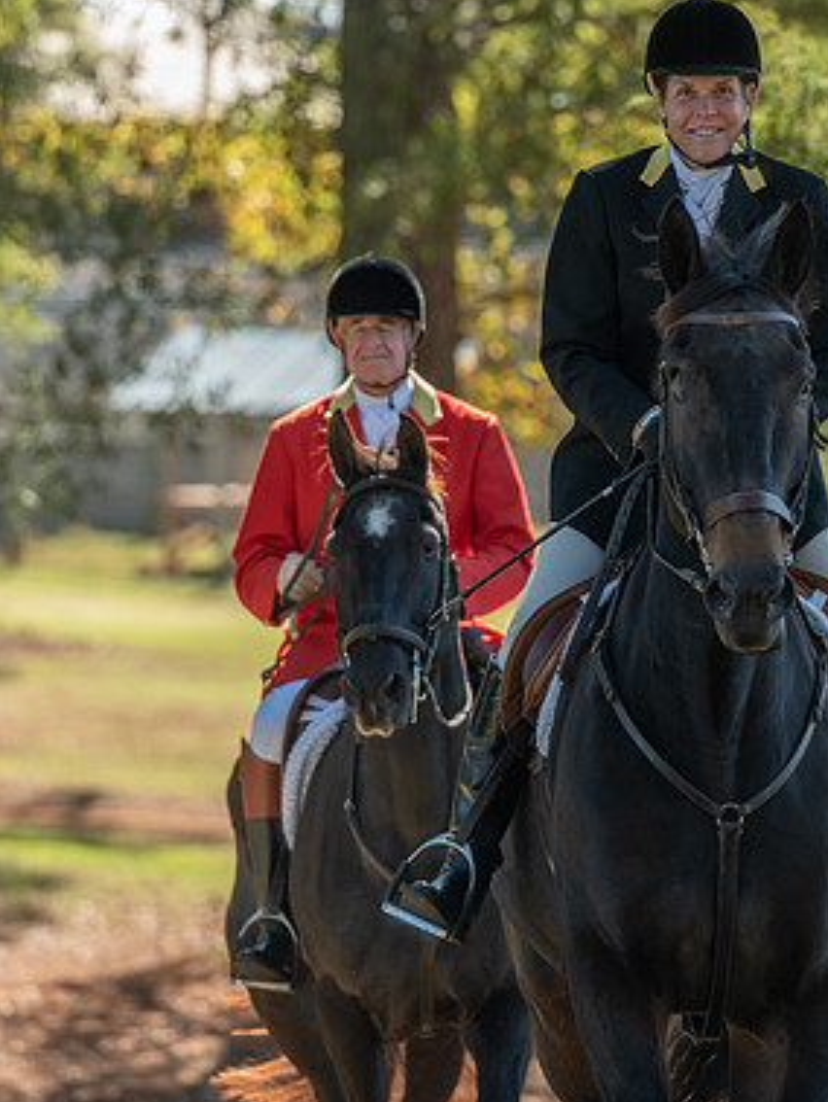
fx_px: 12743
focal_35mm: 400
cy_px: 486
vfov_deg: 5.0
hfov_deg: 3.7
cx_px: 479
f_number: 4
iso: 280
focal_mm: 200
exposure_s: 1/320
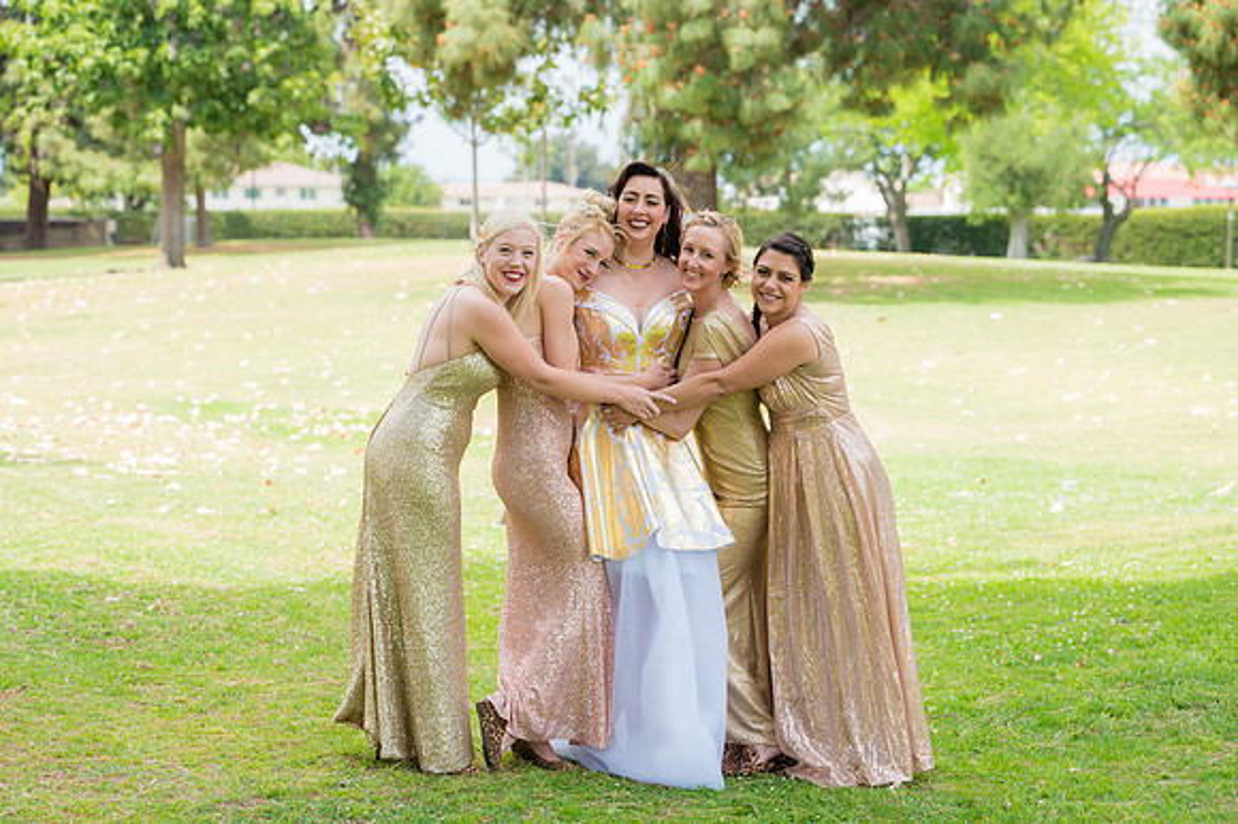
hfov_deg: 24.8
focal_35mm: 82
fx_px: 2818
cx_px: 619
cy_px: 412
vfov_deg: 16.6
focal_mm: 82
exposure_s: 1/2000
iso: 500
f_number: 4
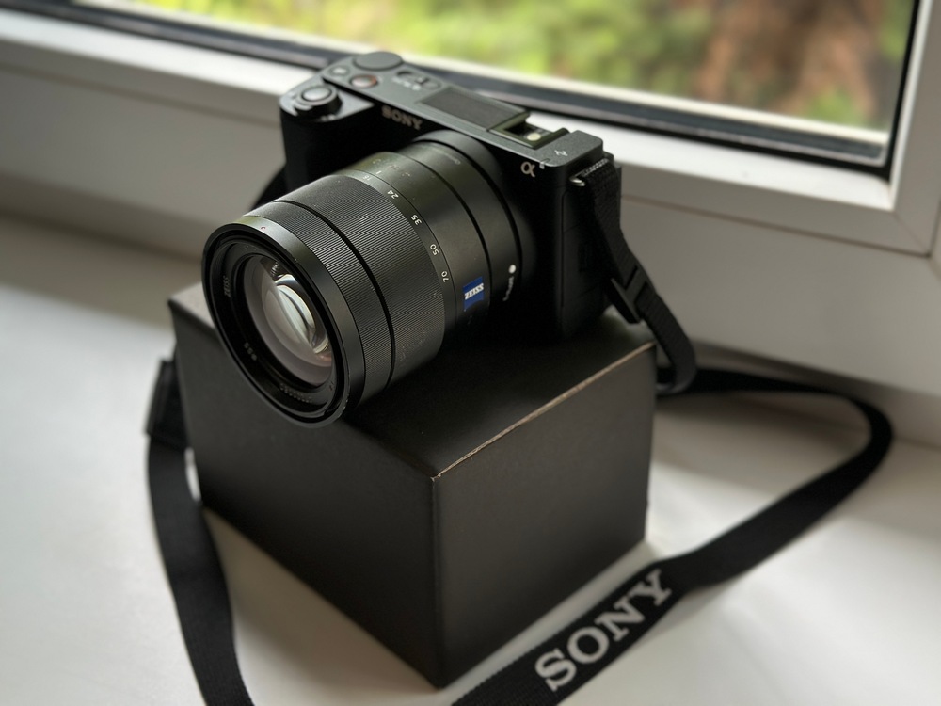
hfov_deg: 39.7
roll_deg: +0.2
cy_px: 353
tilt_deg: -32.5
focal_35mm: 48
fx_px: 1305
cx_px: 470
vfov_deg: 30.3
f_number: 1.78
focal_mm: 6.86
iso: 160
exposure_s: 1/60
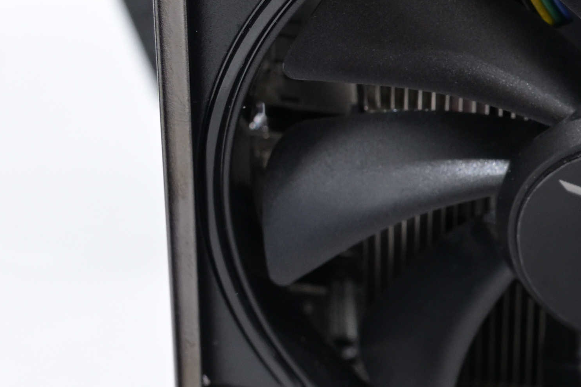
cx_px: 1125
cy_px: 291
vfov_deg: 8.5
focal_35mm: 162
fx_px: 2614
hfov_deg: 11.5
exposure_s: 1/30
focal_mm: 29
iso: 560
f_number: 5.6
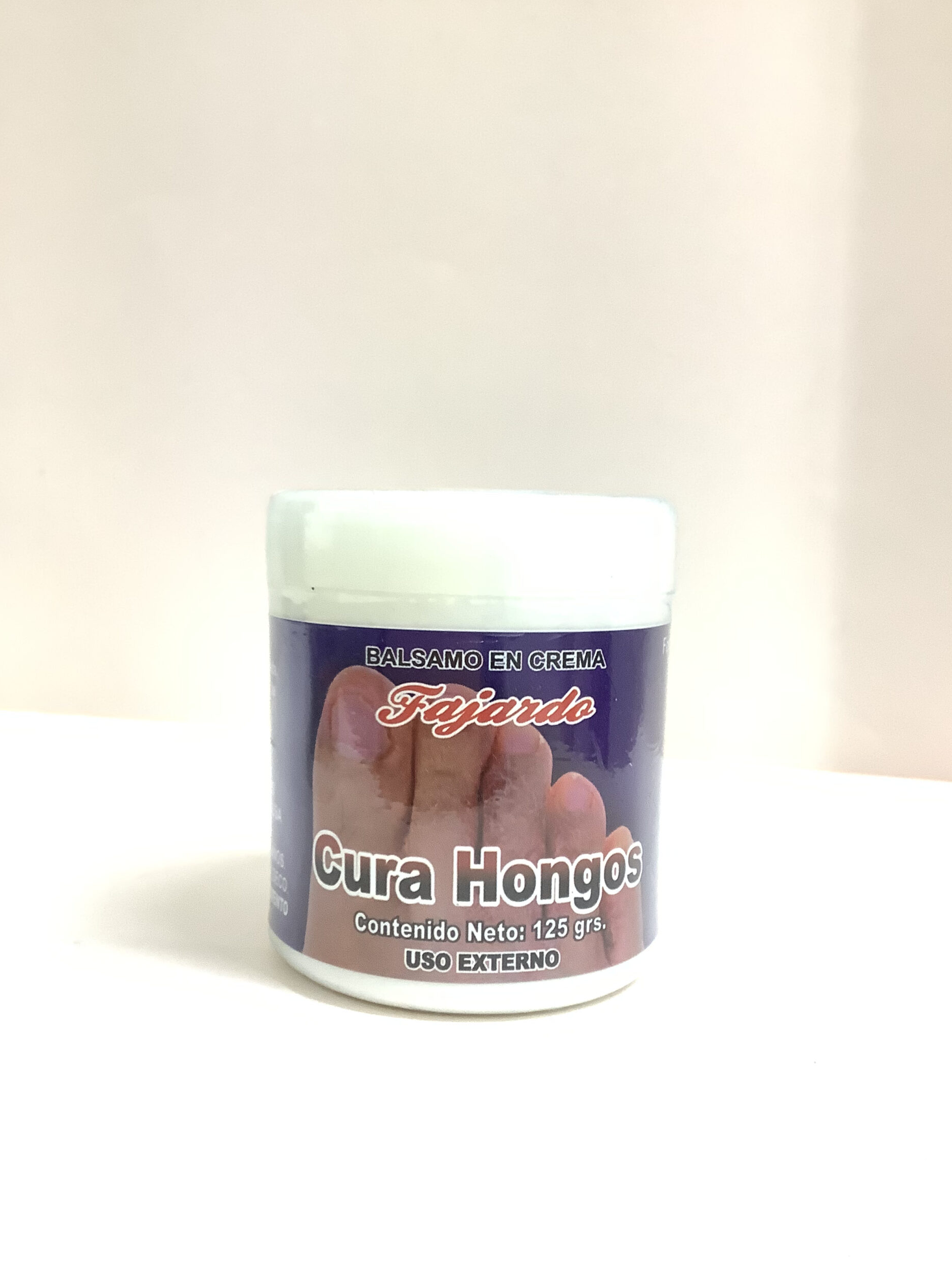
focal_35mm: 32
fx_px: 1173
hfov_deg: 44.2
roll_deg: -0.9
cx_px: 482
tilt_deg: -6.9
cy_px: 652
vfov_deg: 56.8
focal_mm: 3.3
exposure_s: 1/60
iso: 250
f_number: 2.4
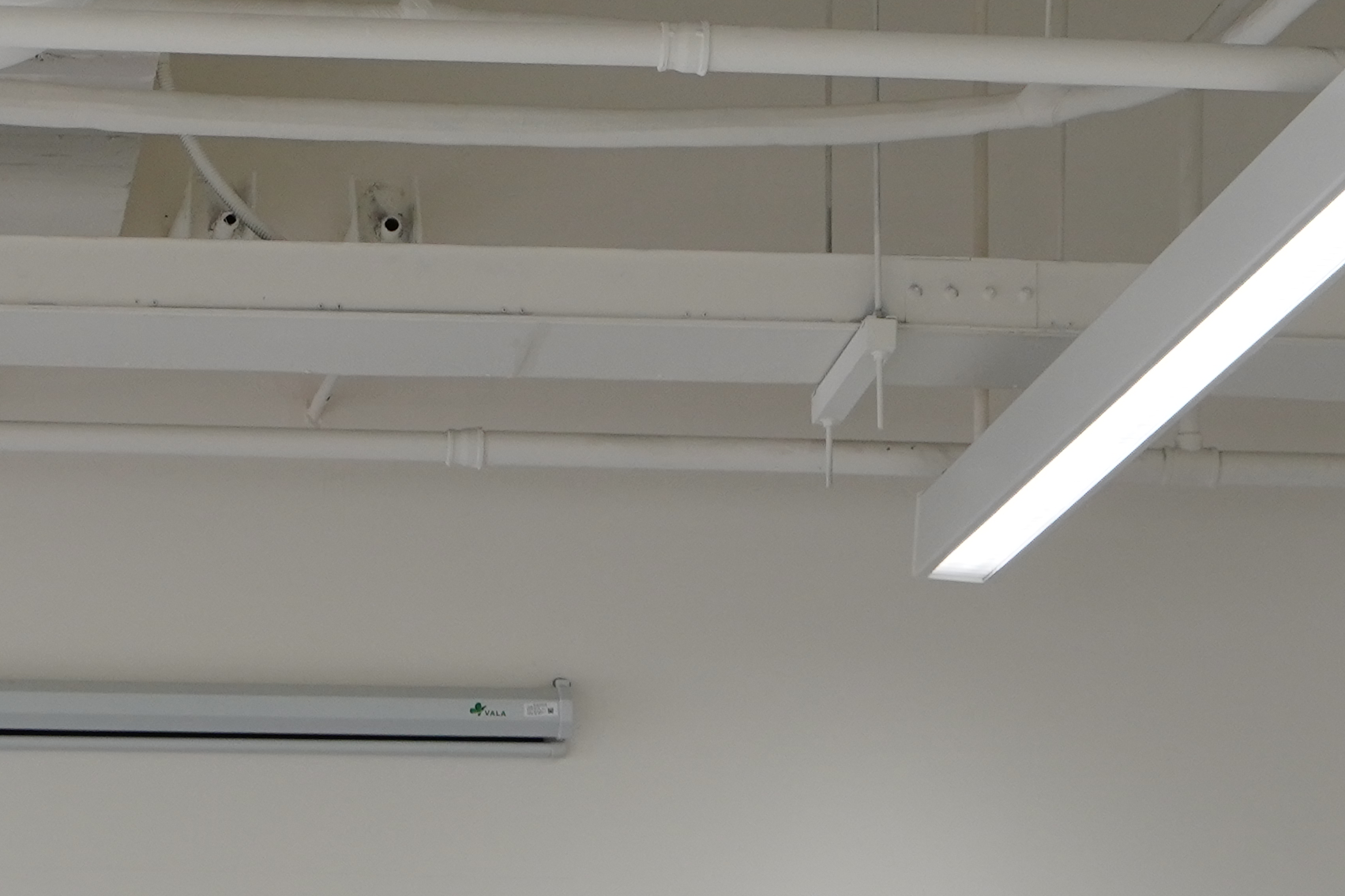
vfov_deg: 9.0
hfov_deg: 13.8
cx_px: 259
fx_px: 5529
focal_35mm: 148
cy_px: 1489
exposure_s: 1/125
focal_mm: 42
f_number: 5.6
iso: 800
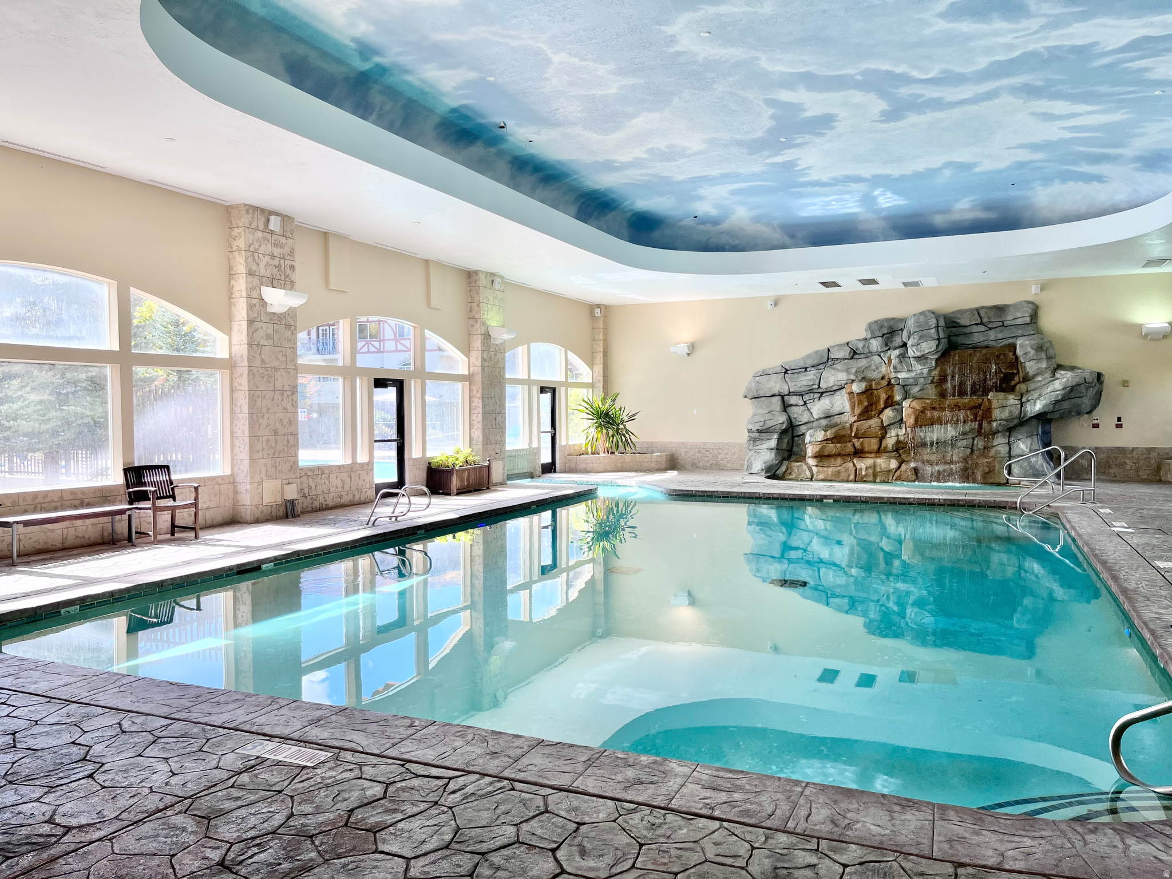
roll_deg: +0.9
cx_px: 586
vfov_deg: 53.1
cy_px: 440
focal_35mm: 26
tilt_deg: -2.2
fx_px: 880
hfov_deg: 67.3
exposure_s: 1/374
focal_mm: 5.1
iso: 50
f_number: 1.6
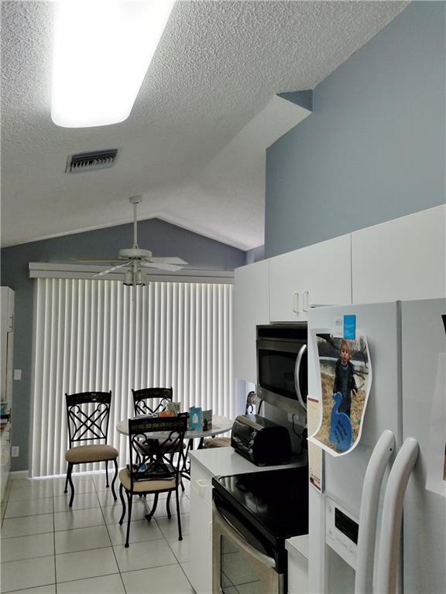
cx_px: 223
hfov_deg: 53.1
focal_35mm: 26
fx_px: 447
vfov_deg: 67.3
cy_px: 297
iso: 50
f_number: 1.7
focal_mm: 4.2
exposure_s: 1/302
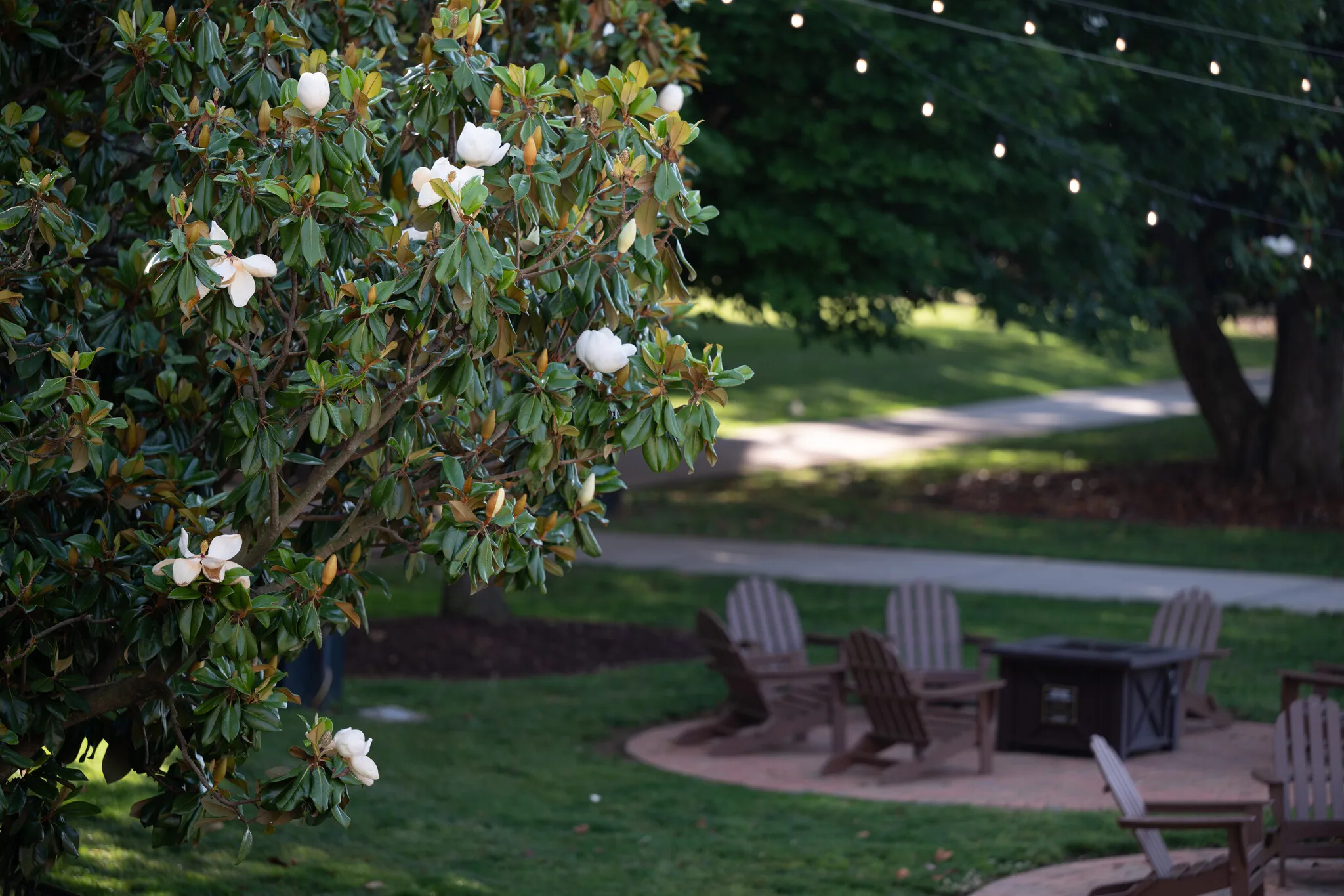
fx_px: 5413
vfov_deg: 9.5
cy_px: 448
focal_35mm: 145
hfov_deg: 14.2
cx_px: 672
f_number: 2.8
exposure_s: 1/250
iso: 100
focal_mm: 145
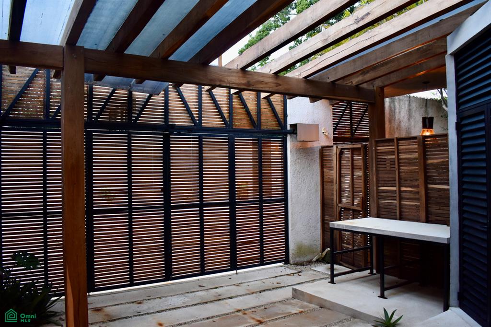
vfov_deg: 47.9
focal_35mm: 27
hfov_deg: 67.4
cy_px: 164
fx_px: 368
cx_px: 246
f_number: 3.5
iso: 800
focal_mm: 18
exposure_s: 1/30
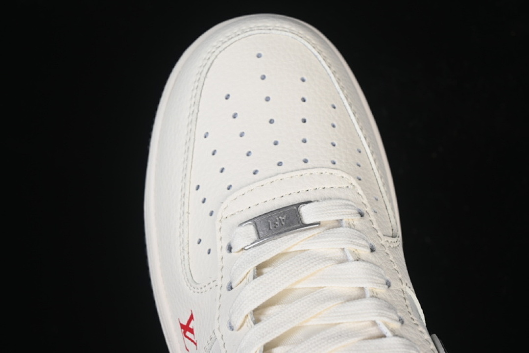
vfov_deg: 18.2
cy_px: 176
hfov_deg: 27.0
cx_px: 264
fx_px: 1102
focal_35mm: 75
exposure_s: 1/80
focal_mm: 50
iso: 160
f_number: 7.1
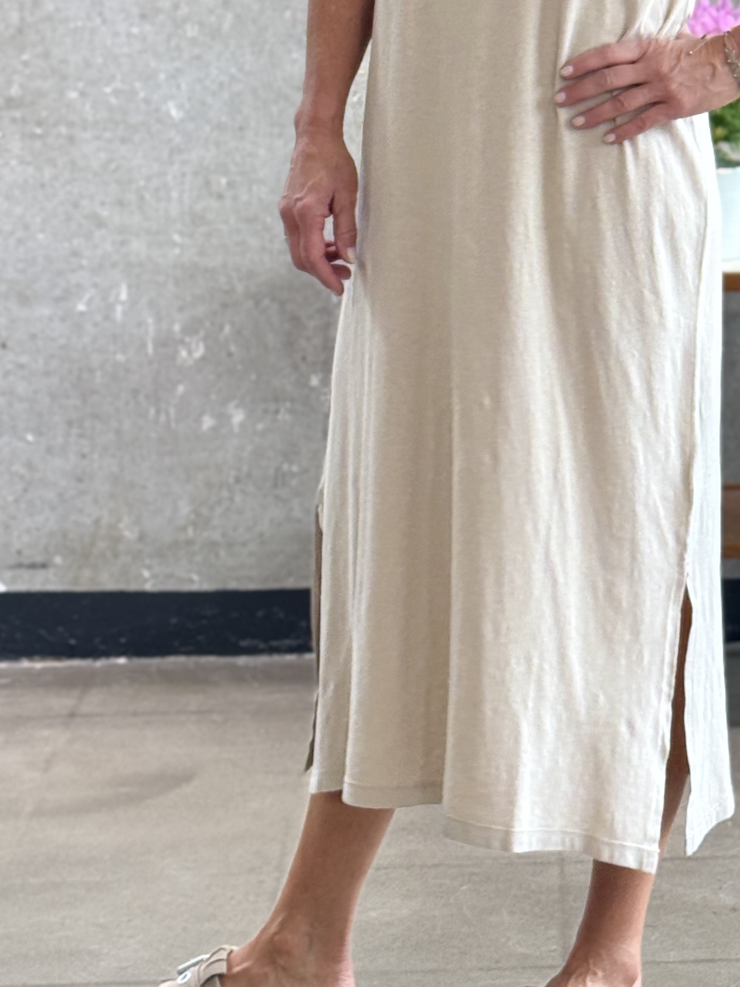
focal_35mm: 115
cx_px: 777
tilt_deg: -4.4
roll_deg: +0.5
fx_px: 3278
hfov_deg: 12.7
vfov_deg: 16.8
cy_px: 14
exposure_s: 1/100
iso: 64
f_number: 1.78
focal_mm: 6.76
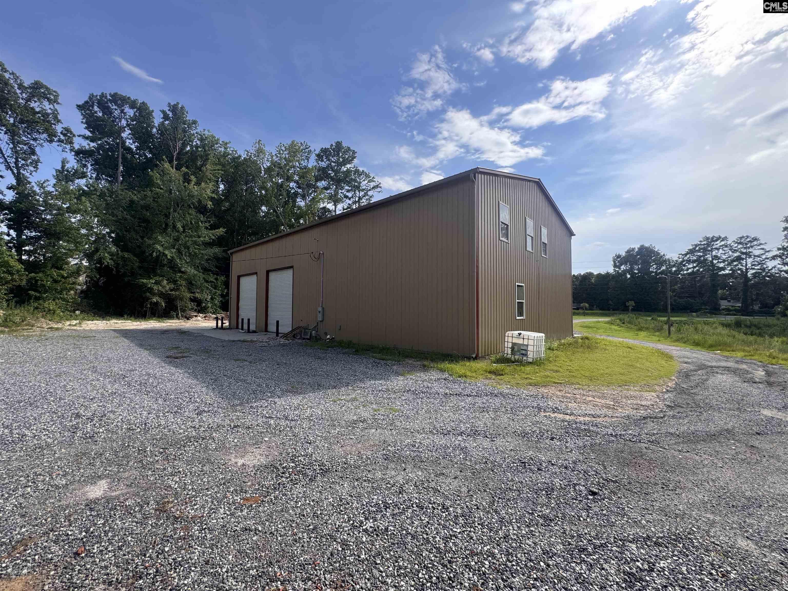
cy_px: 296
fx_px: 319
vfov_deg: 85.7
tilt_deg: +2.3
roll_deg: -0.1
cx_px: 394
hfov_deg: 102.1
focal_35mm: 14
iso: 50
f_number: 2.2
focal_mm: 2.22
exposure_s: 1/741
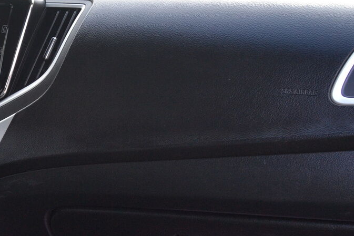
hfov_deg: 25.0
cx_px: -4
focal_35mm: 77
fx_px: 757
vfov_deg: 17.6
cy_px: 186
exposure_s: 1/125
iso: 360
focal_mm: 18
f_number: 5.6
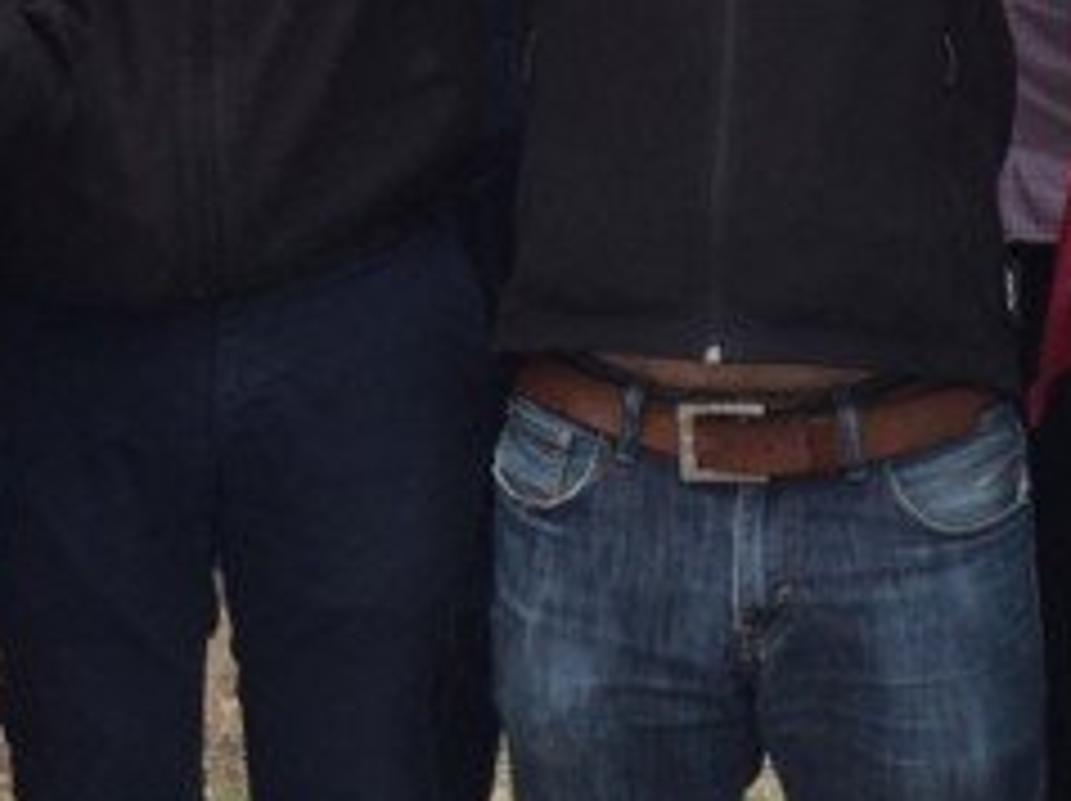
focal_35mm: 125
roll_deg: -1.7
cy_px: -297
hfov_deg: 15.7
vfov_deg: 11.5
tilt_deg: -4.4
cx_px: 320
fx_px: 3864
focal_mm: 4.15
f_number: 2.2
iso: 32
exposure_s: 1/694
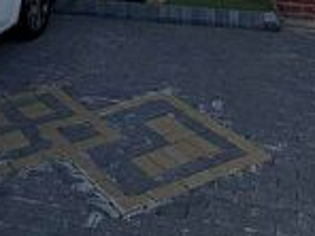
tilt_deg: +17.3
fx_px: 601
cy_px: -299
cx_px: 68
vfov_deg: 15.2
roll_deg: -0.6
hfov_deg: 28.8
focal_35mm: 66
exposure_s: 1/789
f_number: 2.2
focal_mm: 2.22
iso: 25
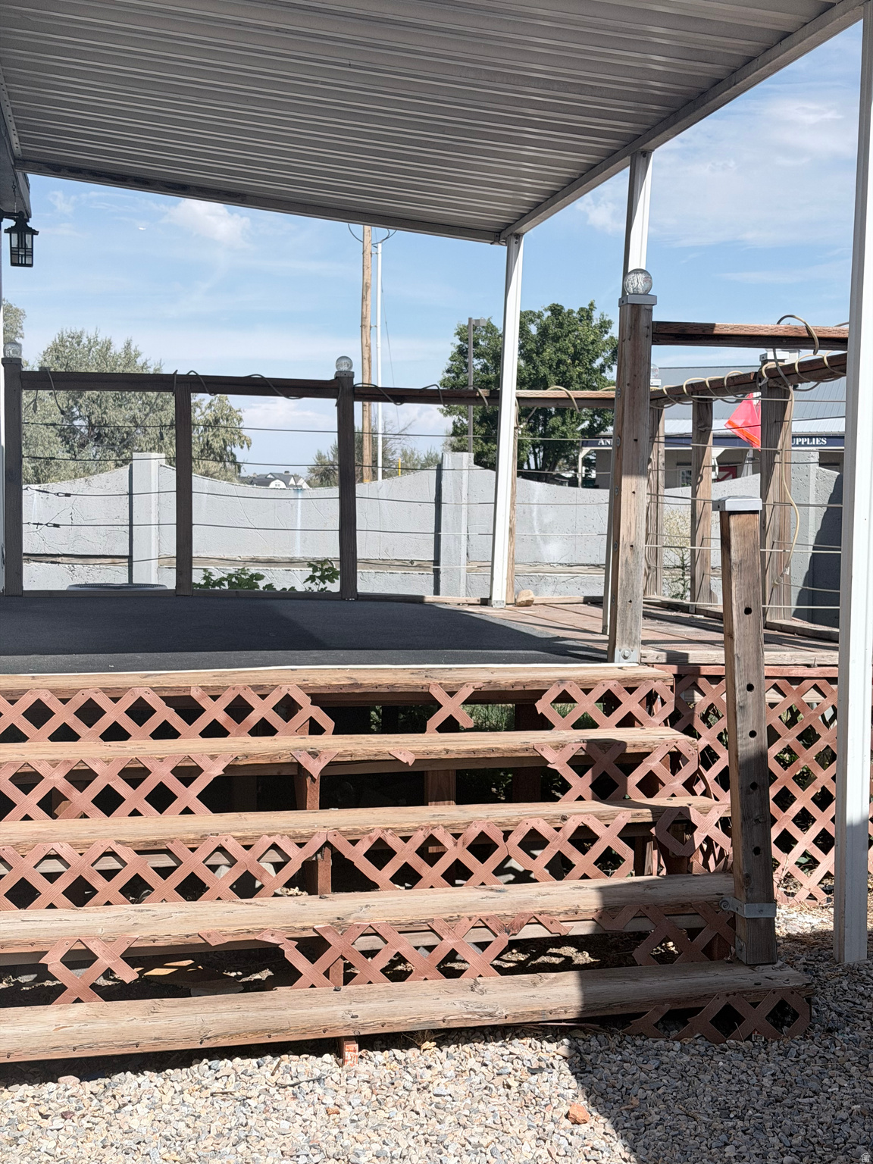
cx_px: 436
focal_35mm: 48
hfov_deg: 30.3
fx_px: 1614
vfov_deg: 39.7
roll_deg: +0.0
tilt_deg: -3.7
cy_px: 582
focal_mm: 6.76
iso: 80
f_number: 1.78
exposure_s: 1/7874
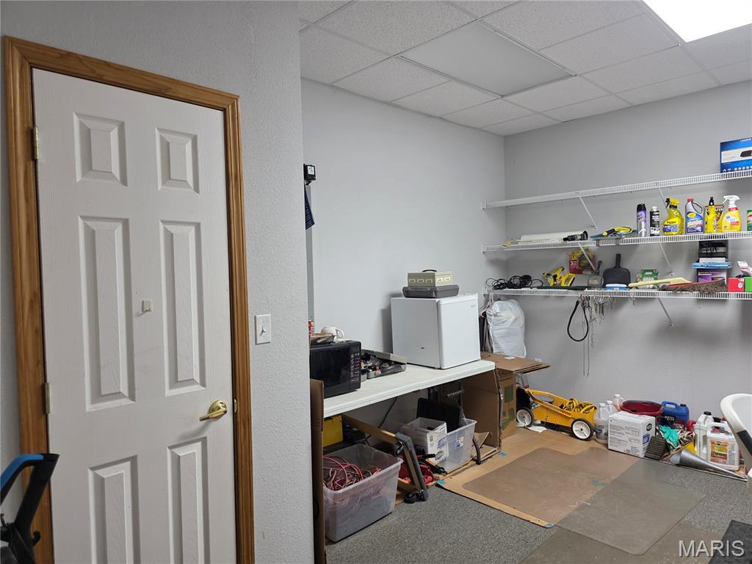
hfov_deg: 73.9
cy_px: 282
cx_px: 376
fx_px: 500
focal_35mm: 23
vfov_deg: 58.9
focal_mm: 6.3
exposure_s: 1/120
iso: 400
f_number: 1.7
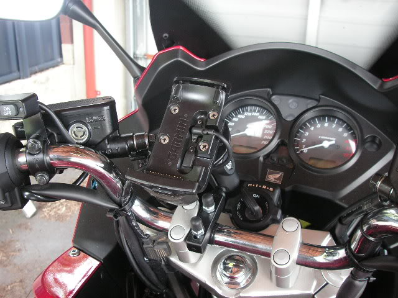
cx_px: 199
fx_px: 437
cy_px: 149
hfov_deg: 49.0
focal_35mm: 38
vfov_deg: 37.7
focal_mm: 6.3
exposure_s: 1/20
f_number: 3.3
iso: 100
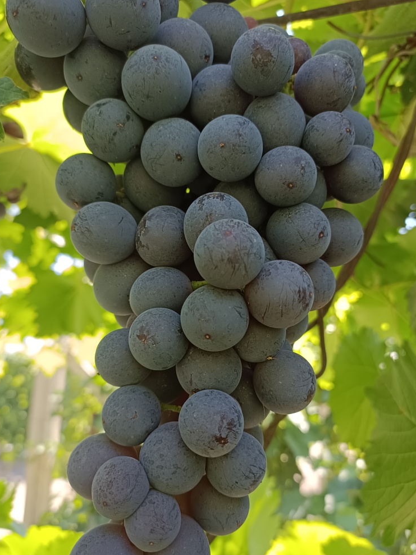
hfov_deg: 51.4
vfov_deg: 65.3
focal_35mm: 27
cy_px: 282
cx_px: 208
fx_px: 433
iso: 112
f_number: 1.79
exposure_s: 1/100
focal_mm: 4.75
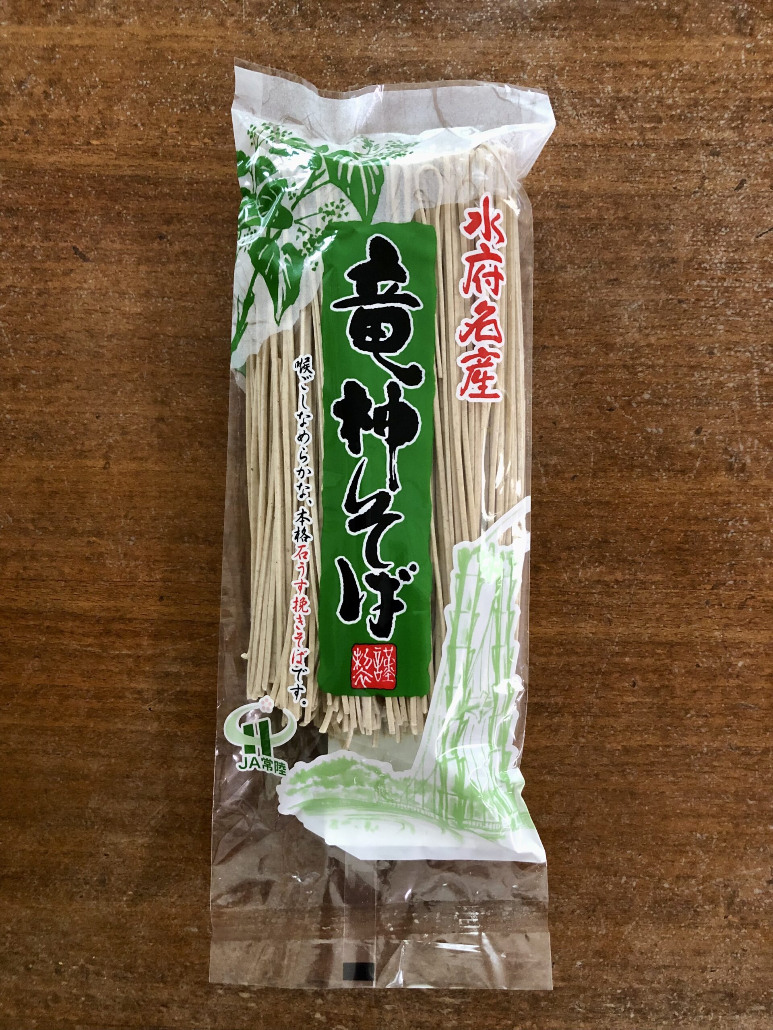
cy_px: 515
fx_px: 834
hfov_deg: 49.7
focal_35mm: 28
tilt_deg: -88.3
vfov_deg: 63.4
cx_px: 386
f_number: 1.8
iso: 100
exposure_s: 1/13
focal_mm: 3.99
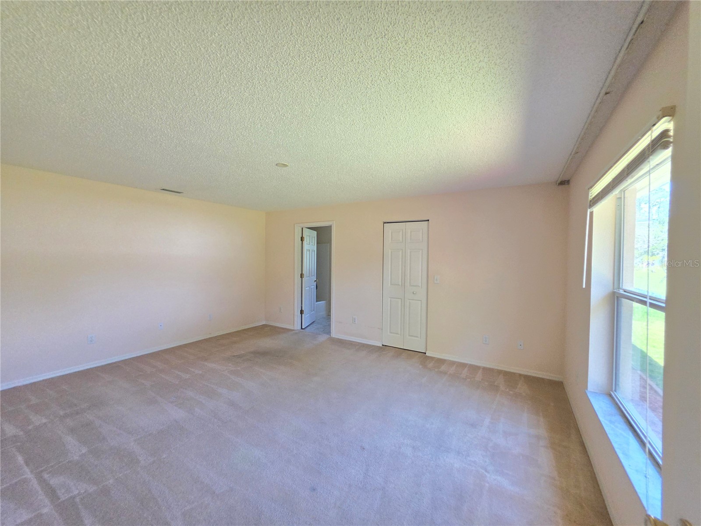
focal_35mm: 13
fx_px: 263
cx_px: 350
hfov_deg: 106.2
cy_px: 263
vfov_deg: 89.9
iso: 500
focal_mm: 2.2
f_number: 1.9
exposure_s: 1/359
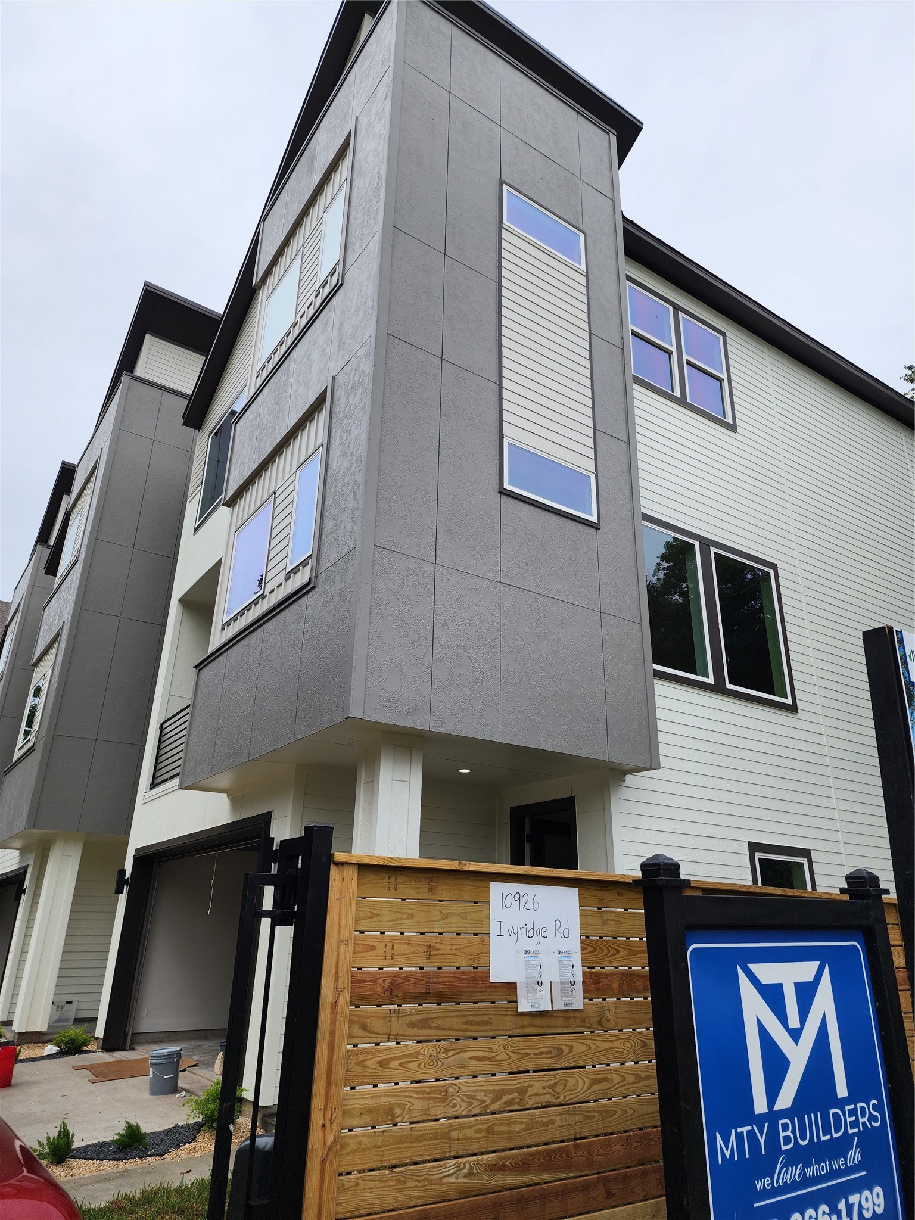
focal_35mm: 23
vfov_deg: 73.9
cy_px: 610
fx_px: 811
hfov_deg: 58.9
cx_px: 458
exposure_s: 1/838
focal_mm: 6.4
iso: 12
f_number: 1.8
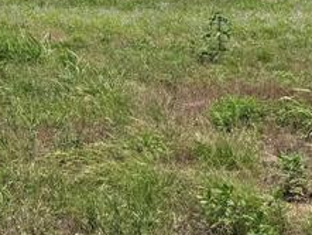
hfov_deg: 17.7
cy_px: 139
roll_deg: -3.6
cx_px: 97
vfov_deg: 13.3
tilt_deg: -10.8
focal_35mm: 111
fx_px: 1001
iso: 80
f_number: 1.78
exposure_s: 1/5319
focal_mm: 6.76
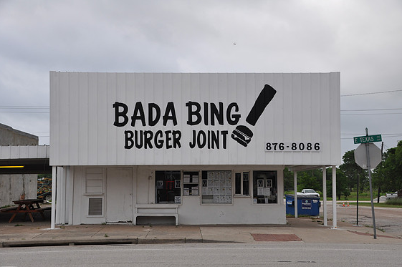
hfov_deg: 32.4
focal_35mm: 62
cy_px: 131
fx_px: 692
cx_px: 204
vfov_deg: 21.9
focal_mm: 40
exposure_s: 1/250
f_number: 8
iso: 200
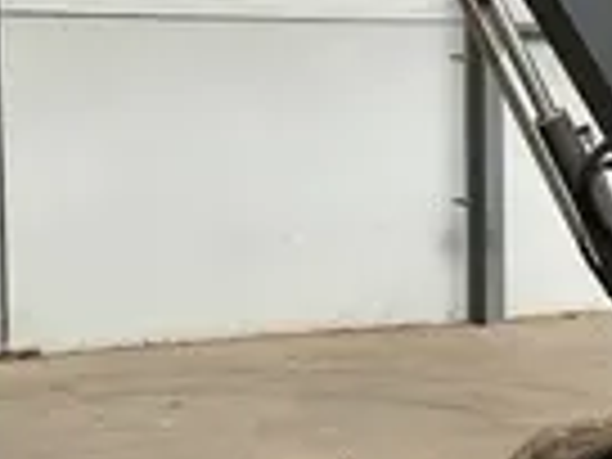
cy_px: 230
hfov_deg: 18.9
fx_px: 1803
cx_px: 554
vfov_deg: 14.5
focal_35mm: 102
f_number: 1.8
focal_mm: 3
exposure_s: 1/60
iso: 64
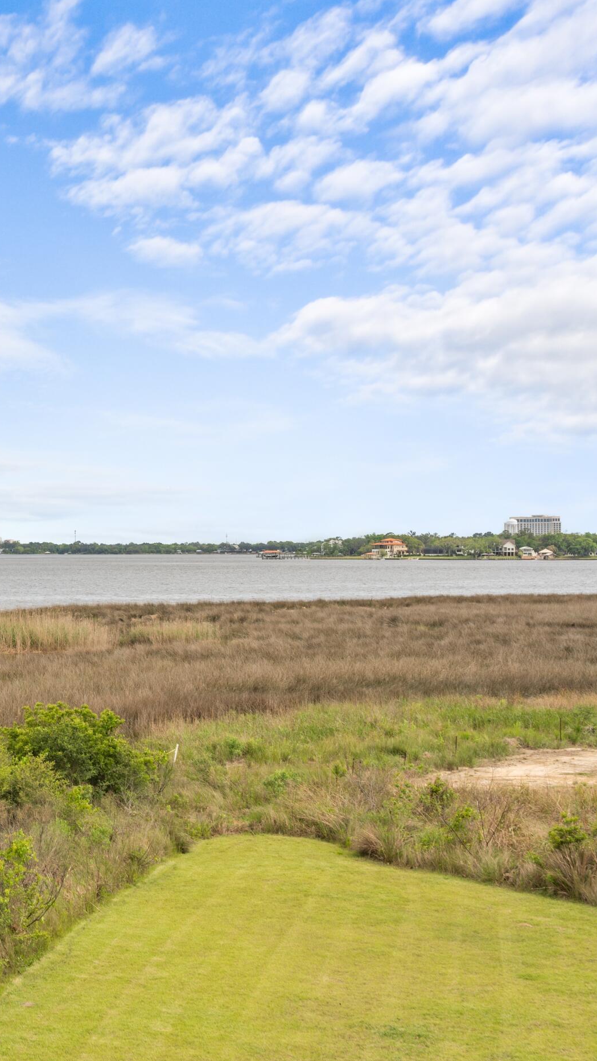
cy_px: 550
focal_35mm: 59
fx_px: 1660
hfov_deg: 18.9
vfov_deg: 35.4
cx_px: -174
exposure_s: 1/15
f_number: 14
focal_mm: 35
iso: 100
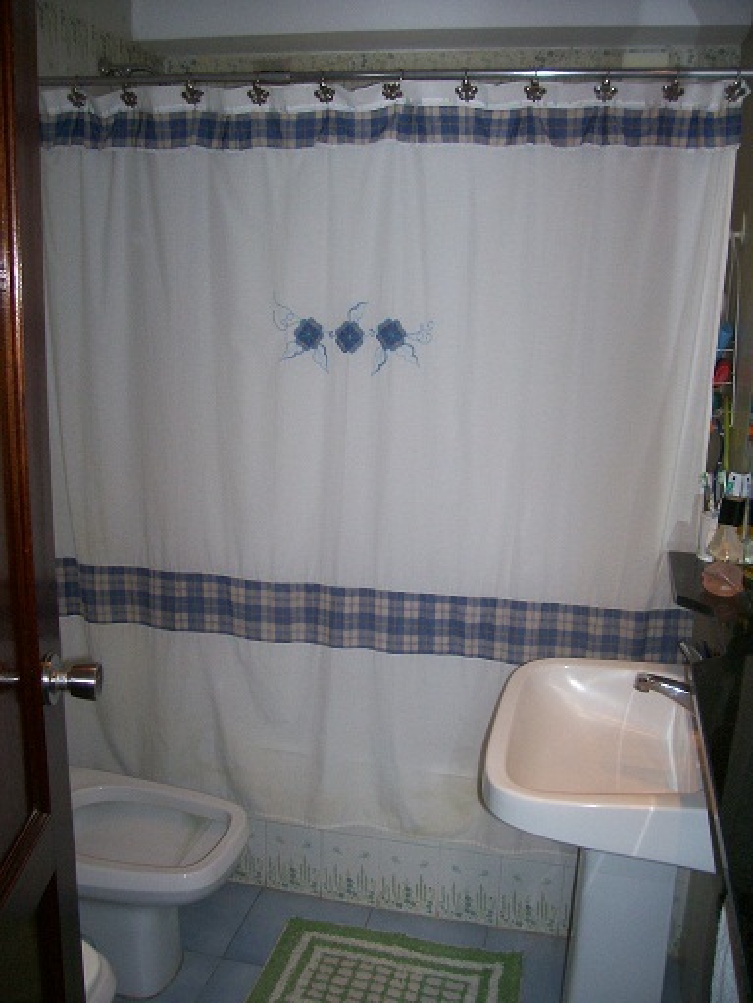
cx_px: 376
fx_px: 986
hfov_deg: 41.8
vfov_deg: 54.0
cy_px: 502
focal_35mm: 34
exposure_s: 1/112
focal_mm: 5.6
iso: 140
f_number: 2.7
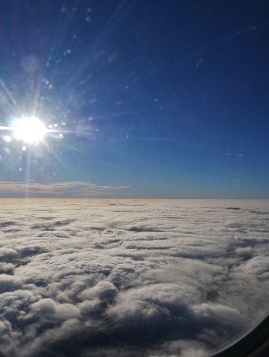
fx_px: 290
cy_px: 178
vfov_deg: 63.4
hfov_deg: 49.8
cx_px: 134
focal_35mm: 28
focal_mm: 14
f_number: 11
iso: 200
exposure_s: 1/1000
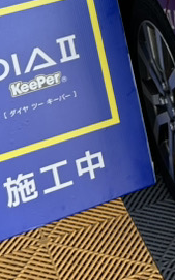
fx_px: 932
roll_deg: +0.8
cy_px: -104
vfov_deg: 16.0
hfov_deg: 10.1
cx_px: 313
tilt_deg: -23.1
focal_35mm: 122
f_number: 1.5
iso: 40
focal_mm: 5.7
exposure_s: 1/165
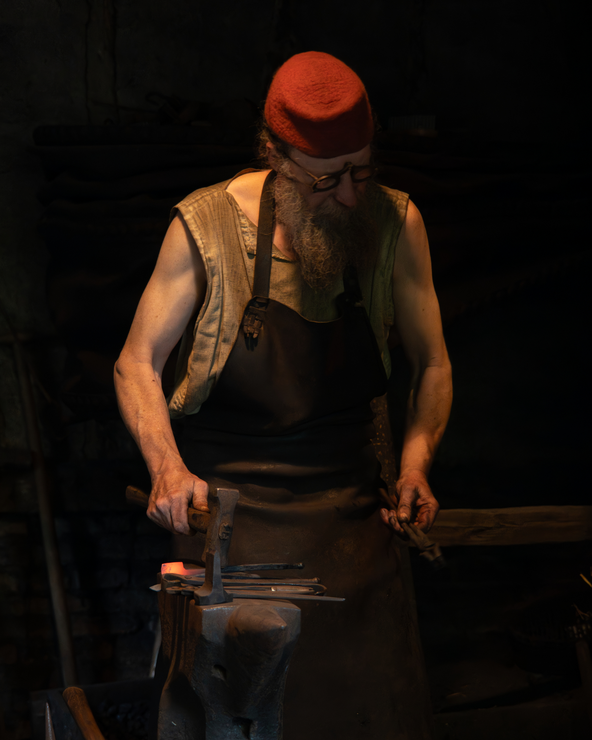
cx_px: 295
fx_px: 1861
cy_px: 433
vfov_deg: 22.5
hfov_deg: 18.1
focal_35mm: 85
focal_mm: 39.1
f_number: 2.8
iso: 1600
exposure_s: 1/100
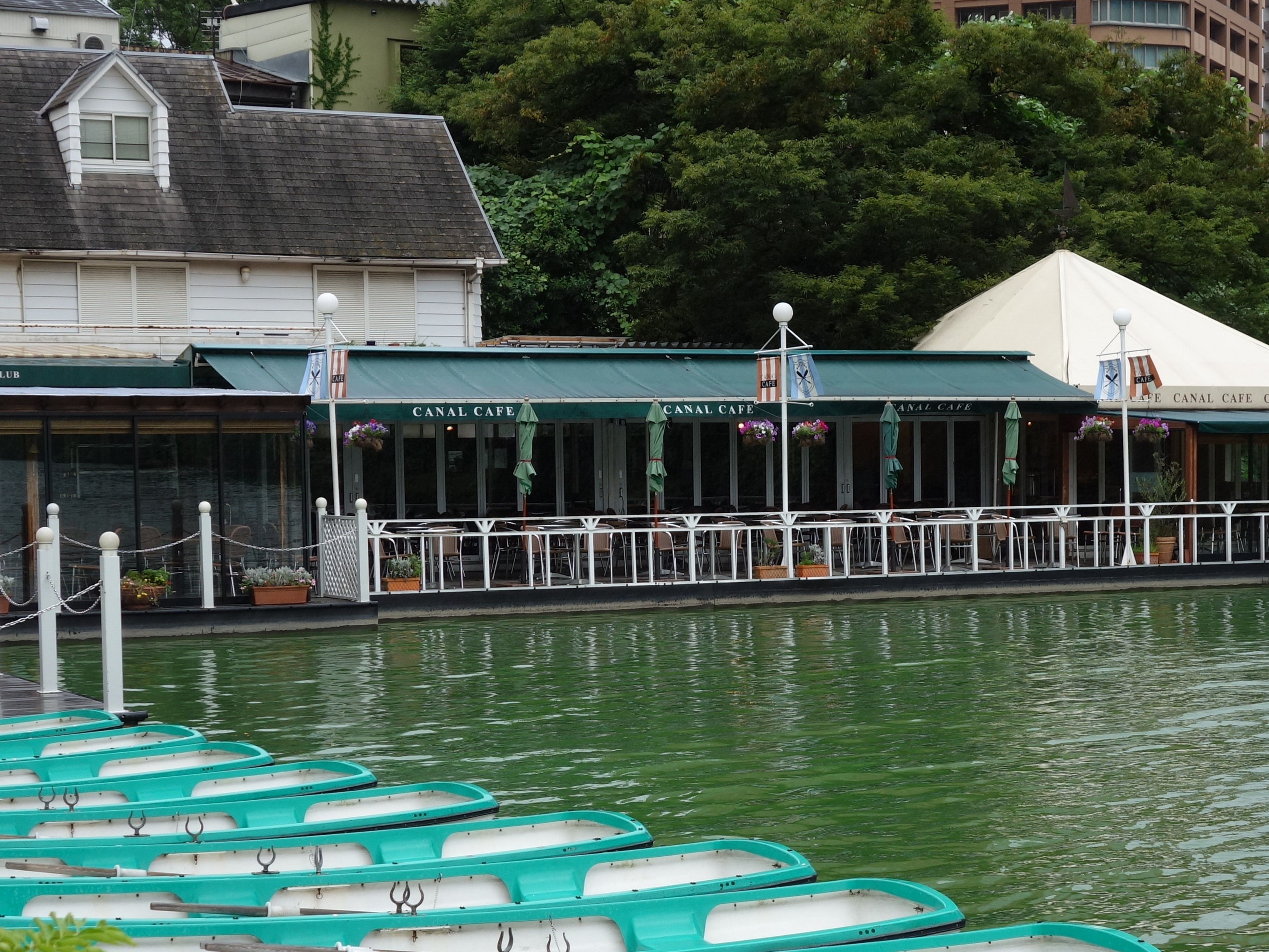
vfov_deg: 19.3
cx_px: 830
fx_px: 2786
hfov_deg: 25.5
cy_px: 662
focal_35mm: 76
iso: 125
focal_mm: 16.2
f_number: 5.6
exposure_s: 1/200
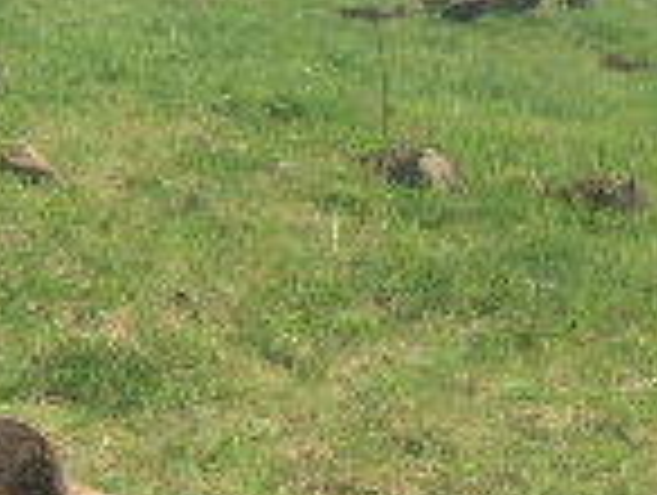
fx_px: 2414
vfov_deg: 11.6
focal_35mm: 127
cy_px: 486
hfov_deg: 13.8
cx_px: -526
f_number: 2.2
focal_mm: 4.15
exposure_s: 1/1580
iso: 32
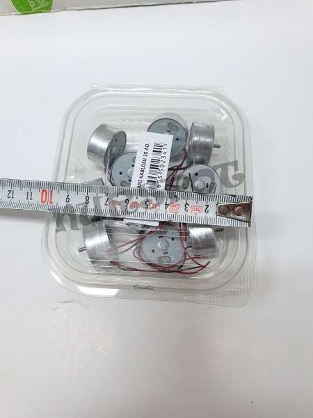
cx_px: 156
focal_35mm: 26
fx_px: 313
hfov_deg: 53.1
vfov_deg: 67.3
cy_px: 209
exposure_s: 1/50
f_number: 2.4
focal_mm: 4.32
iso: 250
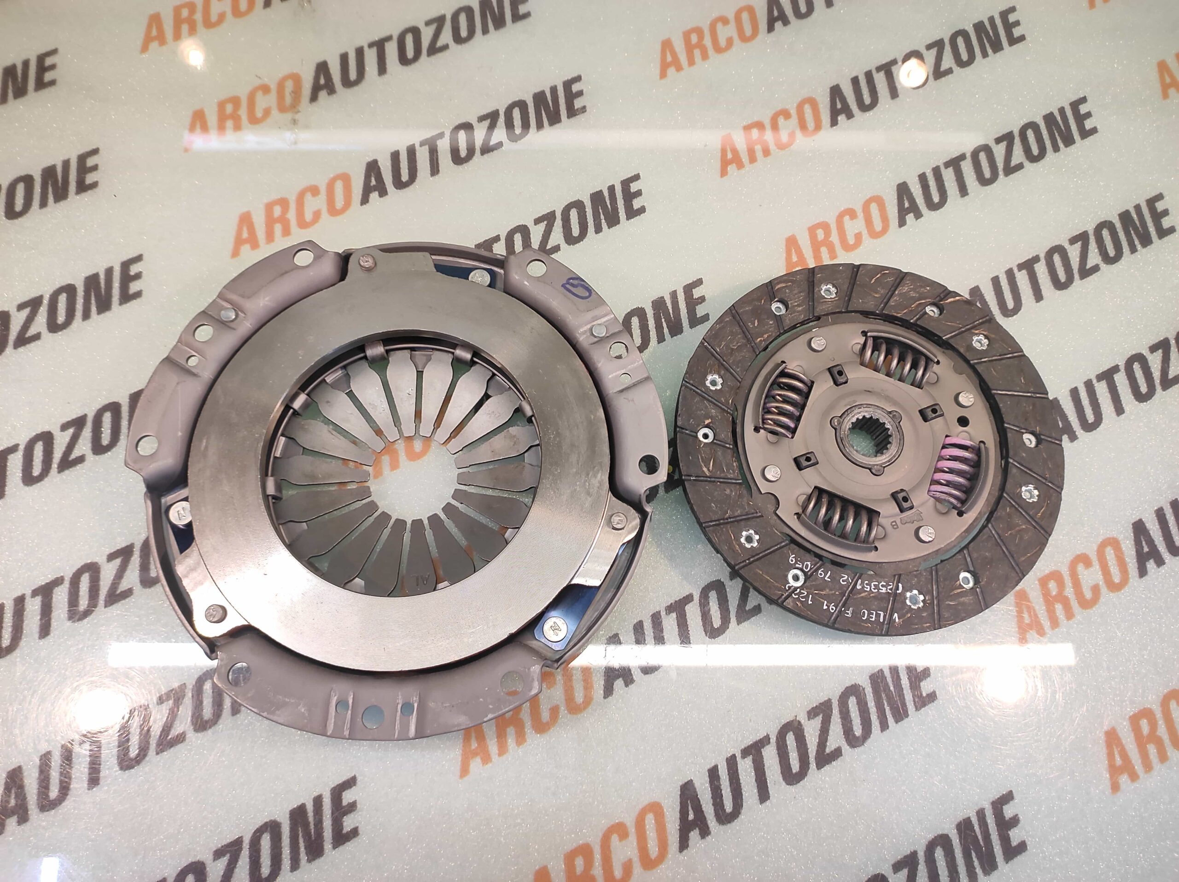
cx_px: 590
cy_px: 441
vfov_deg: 74.7
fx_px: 579
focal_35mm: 17
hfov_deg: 91.1
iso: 211
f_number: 1.79
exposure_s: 1/33
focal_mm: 4.74
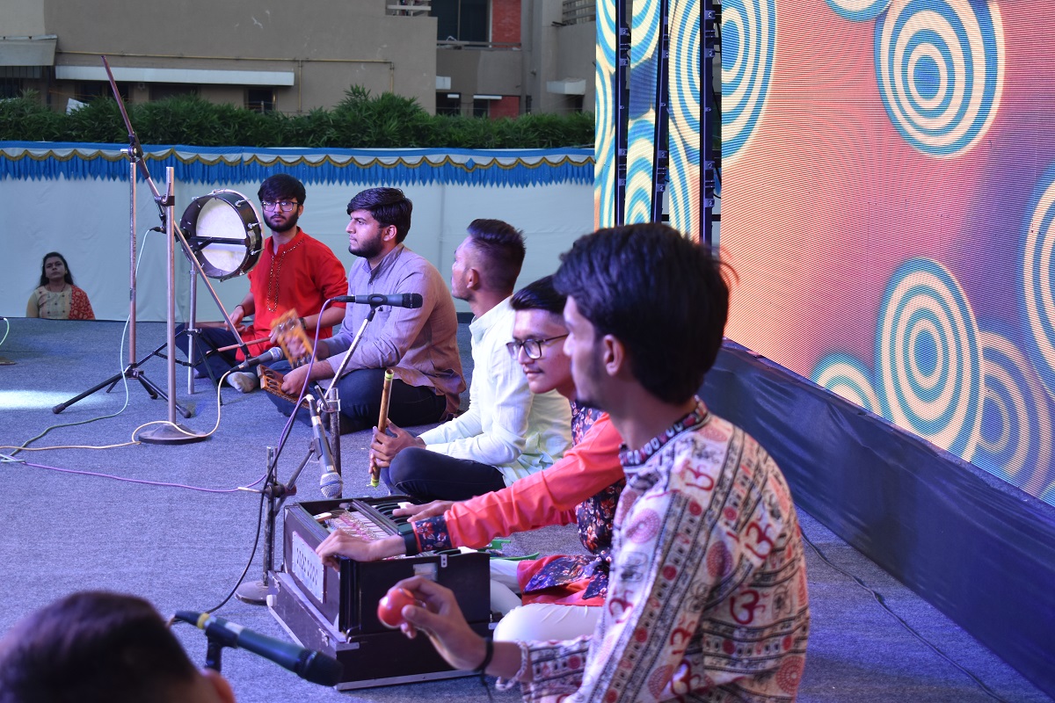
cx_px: 528
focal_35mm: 63
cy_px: 352
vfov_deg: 21.6
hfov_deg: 31.9
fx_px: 1846
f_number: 5
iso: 400
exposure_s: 1/50
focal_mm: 42
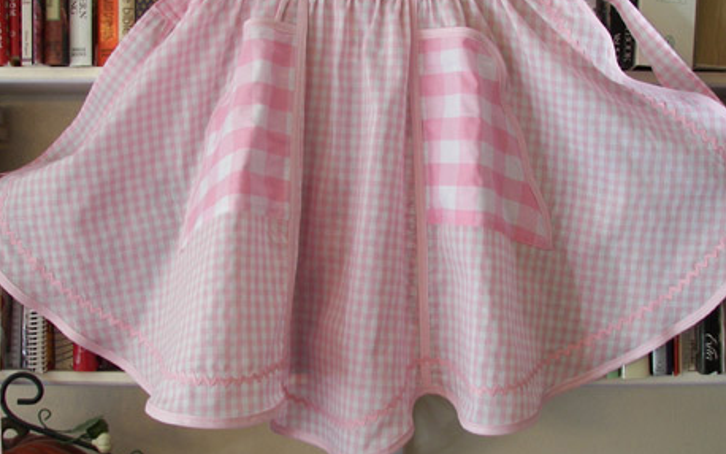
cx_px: 384
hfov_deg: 40.3
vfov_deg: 25.8
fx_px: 989
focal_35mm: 50
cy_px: 221
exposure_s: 1/30
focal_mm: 6
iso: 80
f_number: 2.8
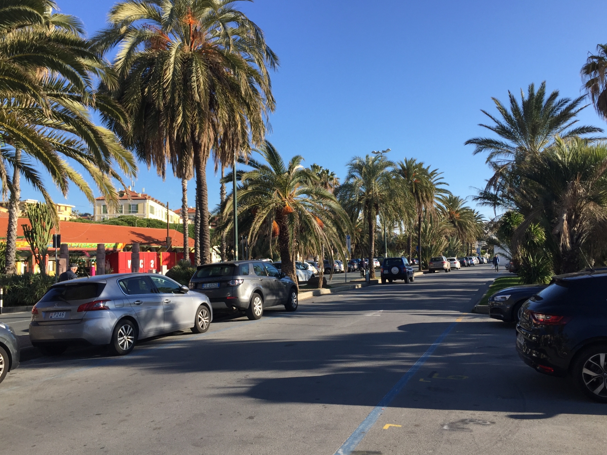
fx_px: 526
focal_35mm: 30
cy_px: 222
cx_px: 309
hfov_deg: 60.0
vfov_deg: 46.8
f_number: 2.2
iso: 32
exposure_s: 1/1199
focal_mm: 4.15
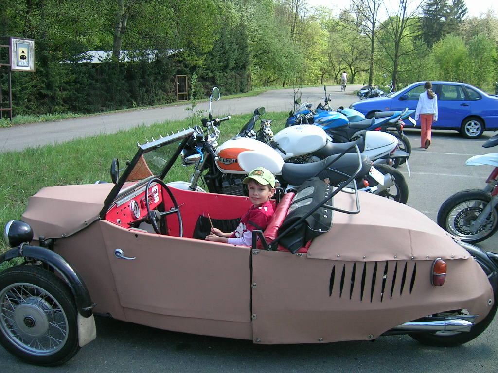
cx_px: 249
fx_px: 504
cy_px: 186
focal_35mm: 35
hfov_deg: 52.6
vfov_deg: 40.7
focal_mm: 5.4
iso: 50
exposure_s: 1/244
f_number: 2.8
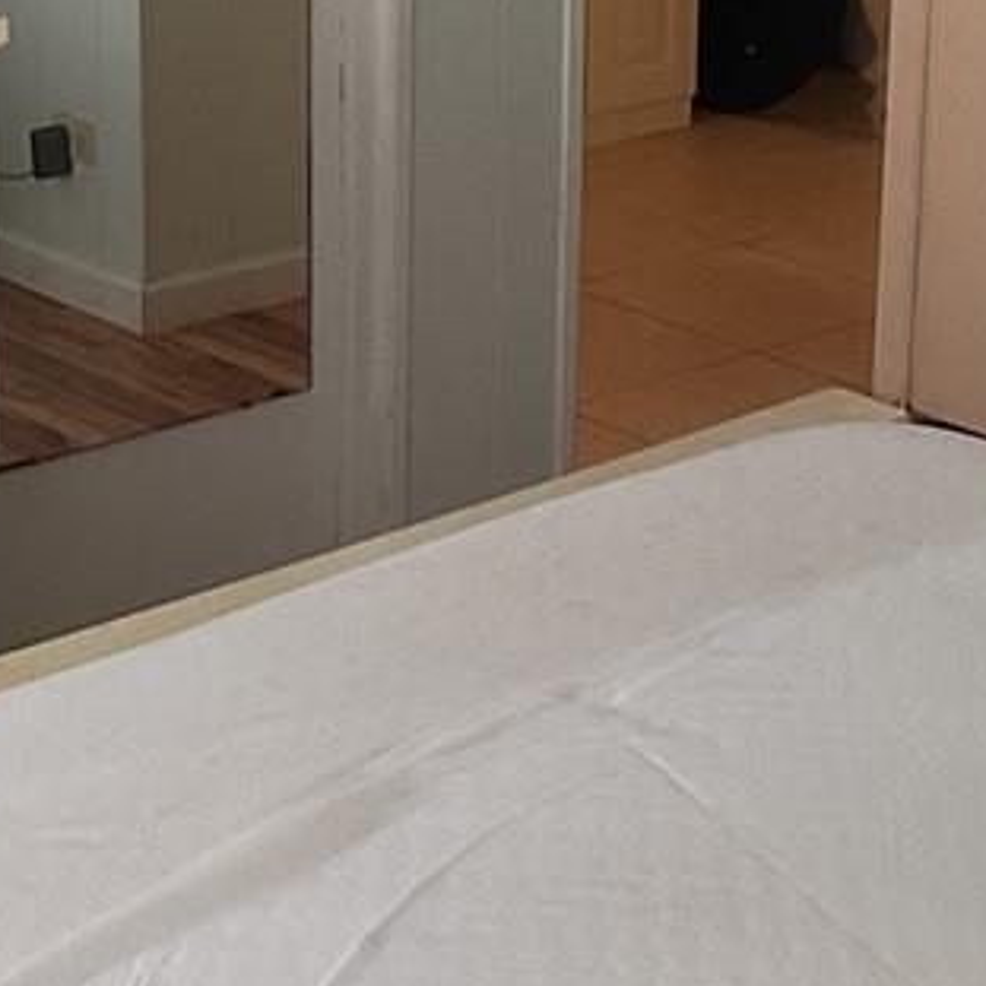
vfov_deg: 13.1
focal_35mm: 132
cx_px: 60
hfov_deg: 13.1
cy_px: 13
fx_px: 4254
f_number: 1.8
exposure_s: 1/120
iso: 64
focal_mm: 3
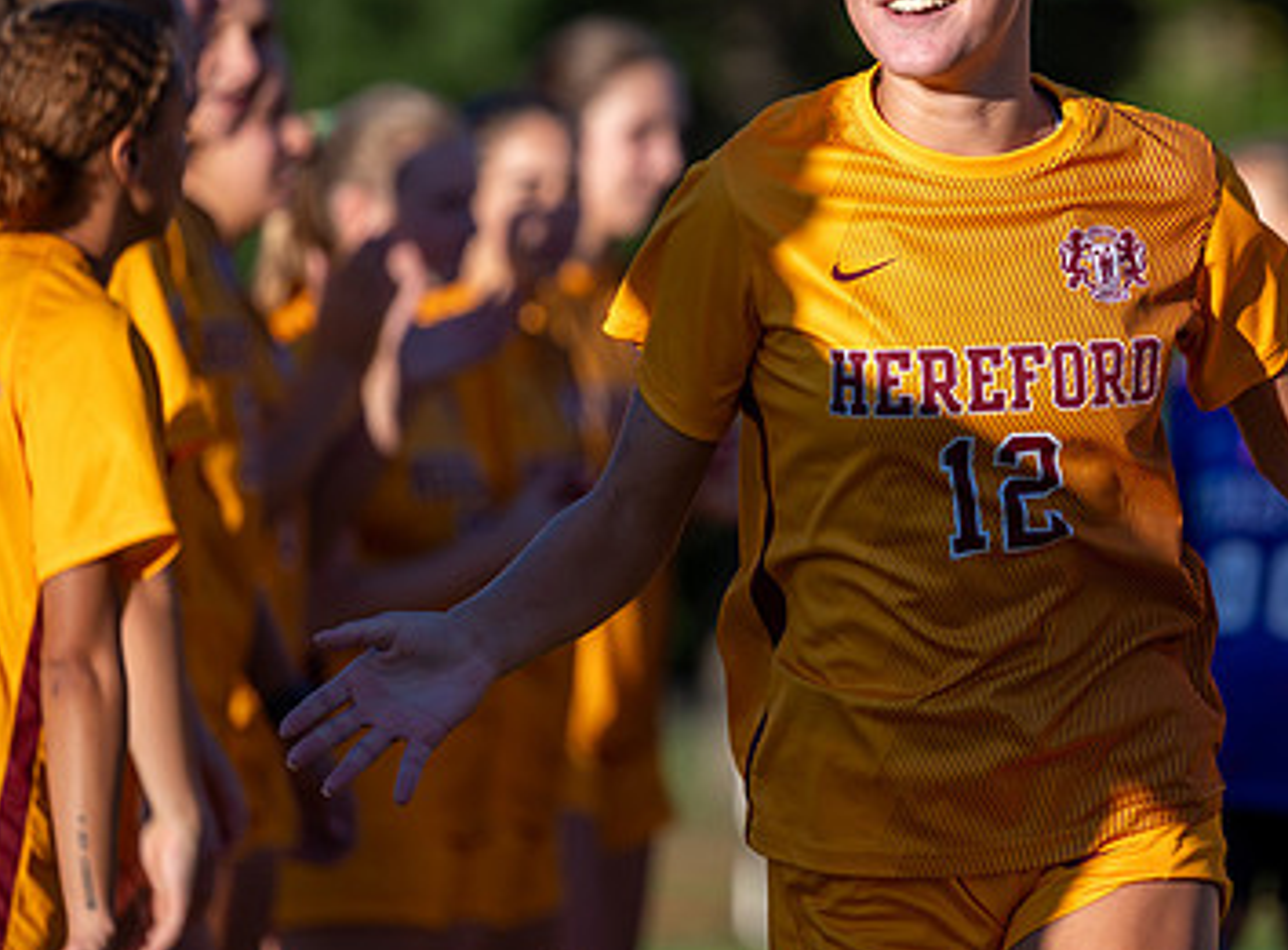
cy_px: 299
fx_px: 11206
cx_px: 921
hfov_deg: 6.6
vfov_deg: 4.9
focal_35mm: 303
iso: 90
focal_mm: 155
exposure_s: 1/2000
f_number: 2.8
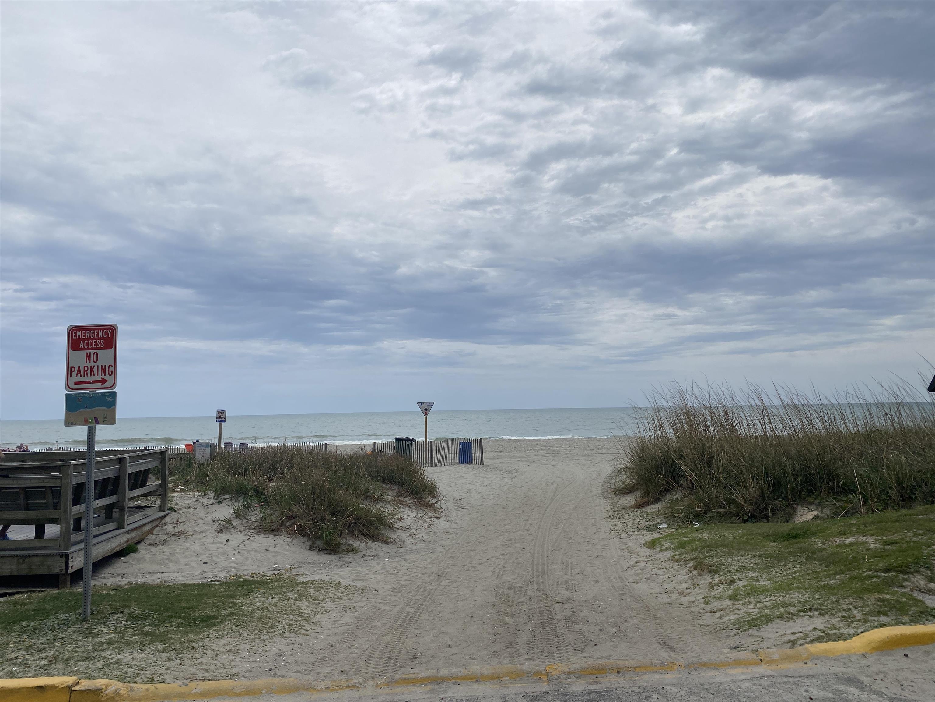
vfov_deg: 53.1
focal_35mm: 26
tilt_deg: +2.2
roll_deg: +0.6
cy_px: 351
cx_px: 468
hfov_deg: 67.3
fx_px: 702
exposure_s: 1/7692
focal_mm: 4.25
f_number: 1.8
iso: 32
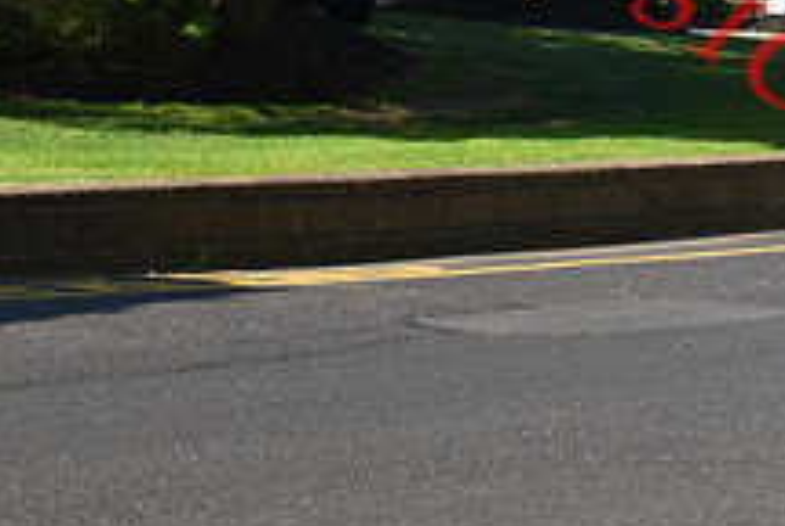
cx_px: 1055
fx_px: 3086
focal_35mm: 141
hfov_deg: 13.9
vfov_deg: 9.7
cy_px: 232
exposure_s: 1/200
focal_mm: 35
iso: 400
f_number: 7.1
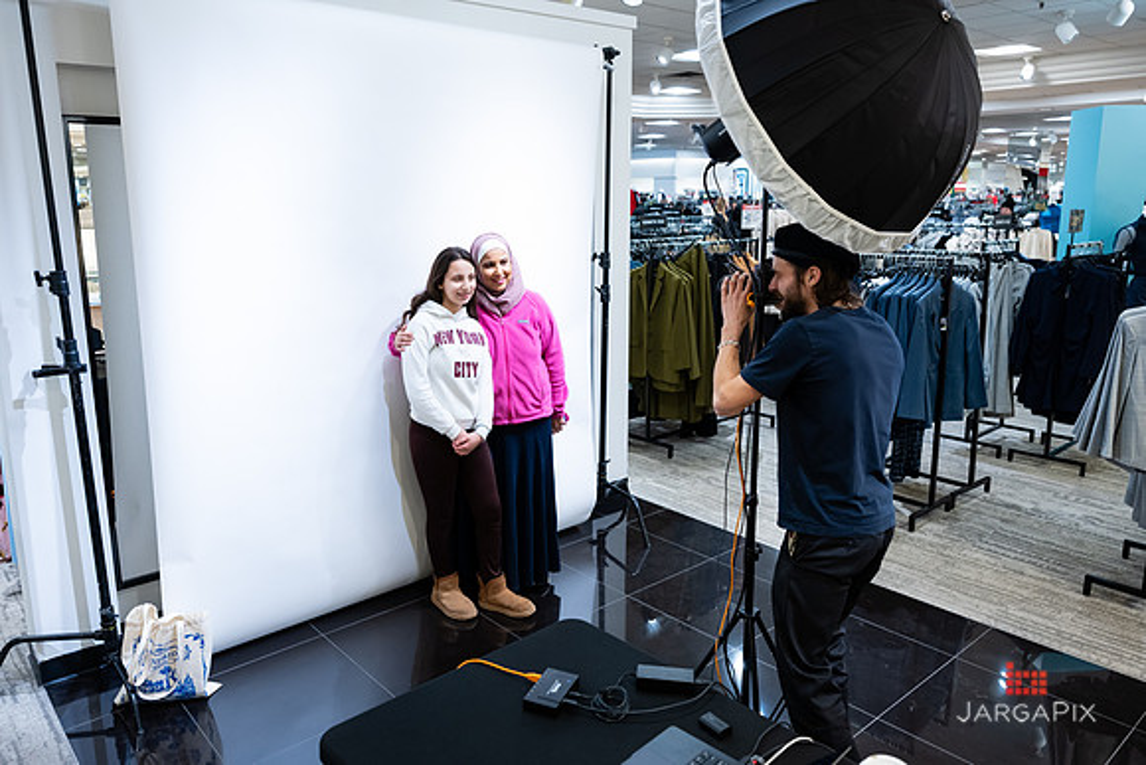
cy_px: 364
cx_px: 545
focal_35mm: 26
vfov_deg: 49.5
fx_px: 830
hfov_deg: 69.2
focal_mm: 24
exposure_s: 1/125
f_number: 3.2
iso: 1000
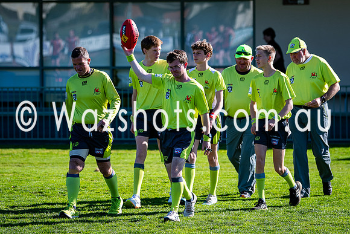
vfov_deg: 5.3
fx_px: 2531
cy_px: 113
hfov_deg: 7.9
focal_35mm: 260
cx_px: 160
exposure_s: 1/2500
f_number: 2.8
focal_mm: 130
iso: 250
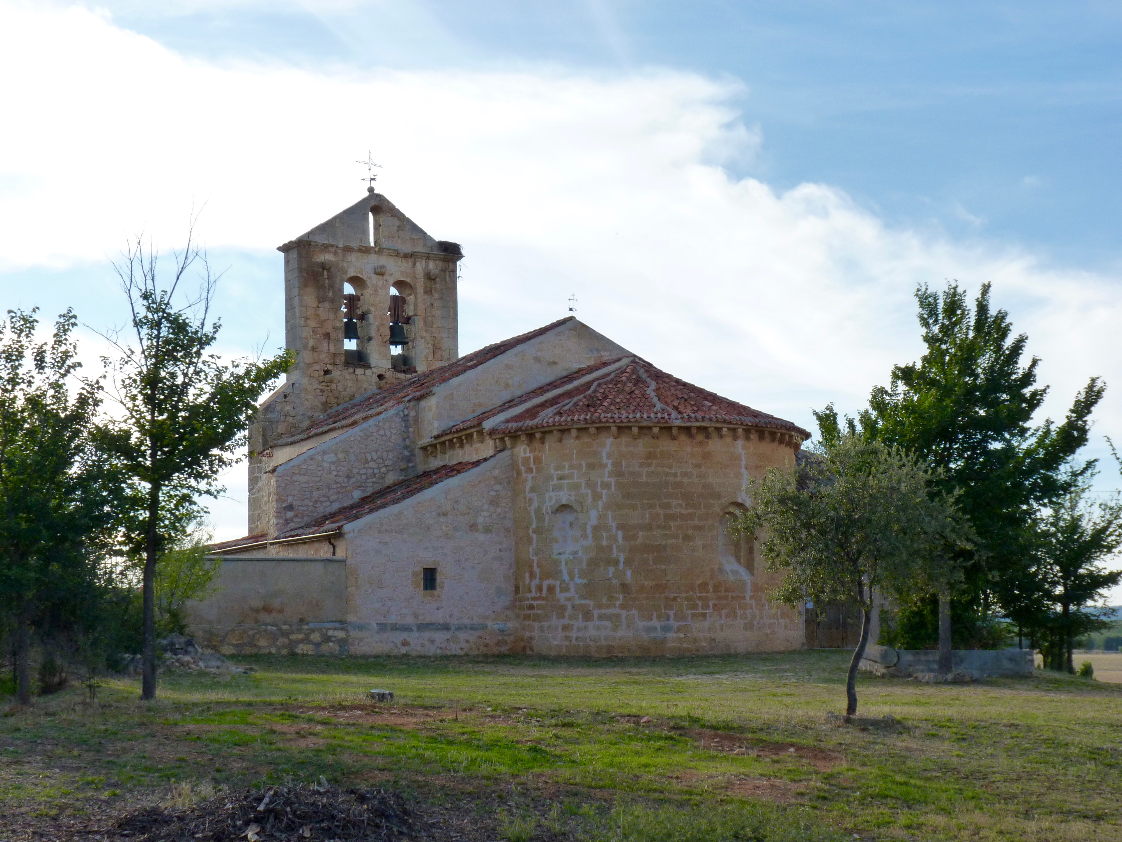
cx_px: 561
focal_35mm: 59
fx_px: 1912
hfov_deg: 32.7
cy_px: 421
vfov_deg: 24.8
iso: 125
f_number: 5
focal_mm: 10.4
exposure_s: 1/250
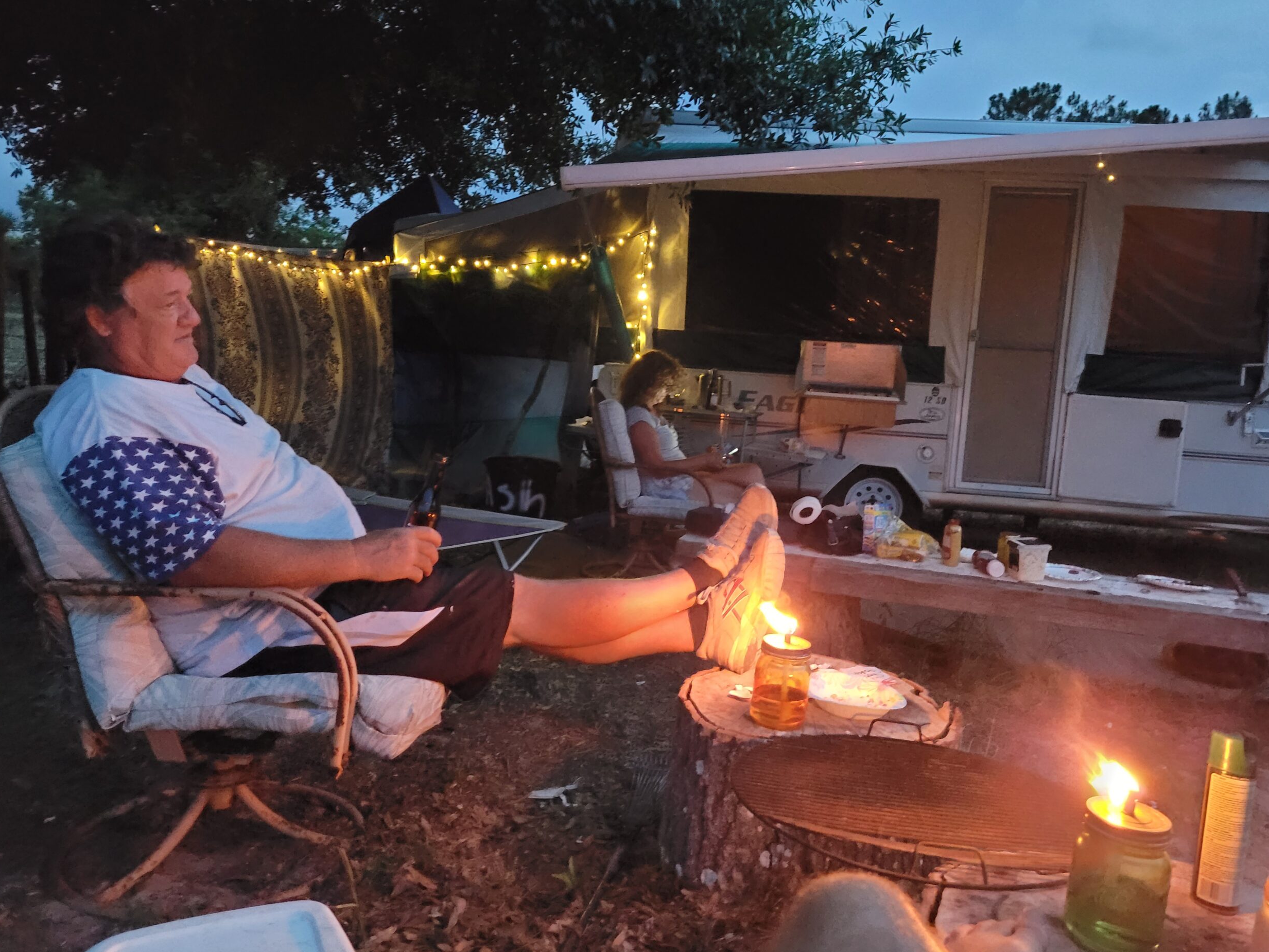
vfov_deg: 51.4
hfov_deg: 65.3
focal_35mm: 27
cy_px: 469
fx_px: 990
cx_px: 653
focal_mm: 5.4
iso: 1600
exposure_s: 1/24
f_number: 1.8
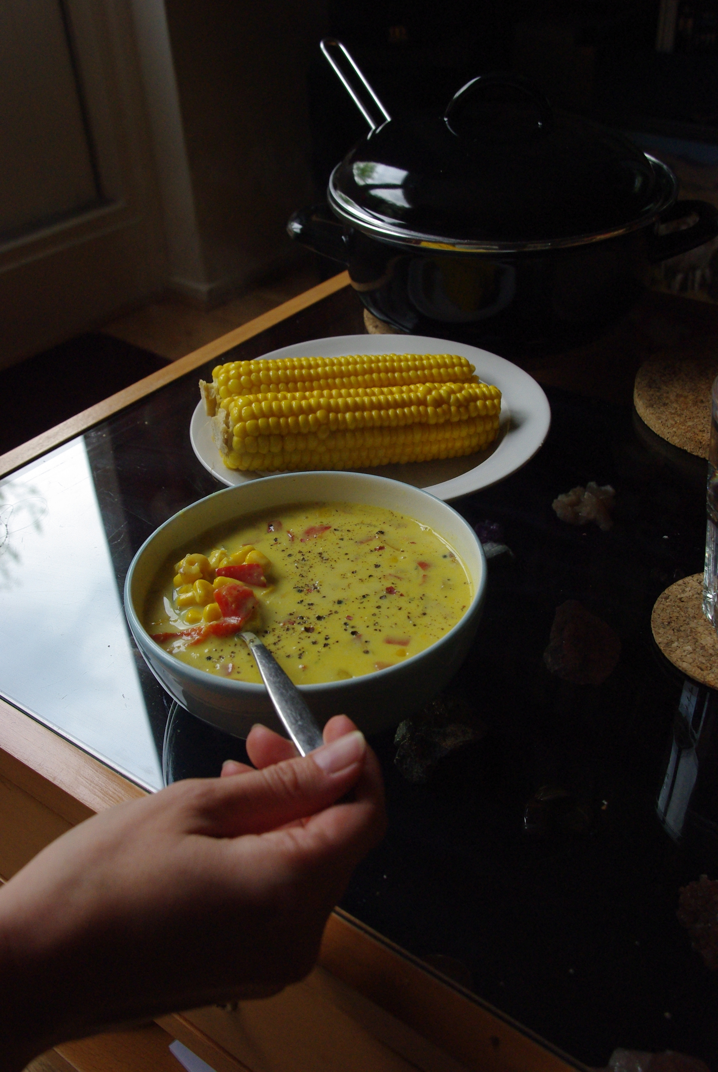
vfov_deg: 49.5
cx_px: 359
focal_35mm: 39
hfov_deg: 34.3
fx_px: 1163
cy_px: 536
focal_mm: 26
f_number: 5.6
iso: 800
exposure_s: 1/90
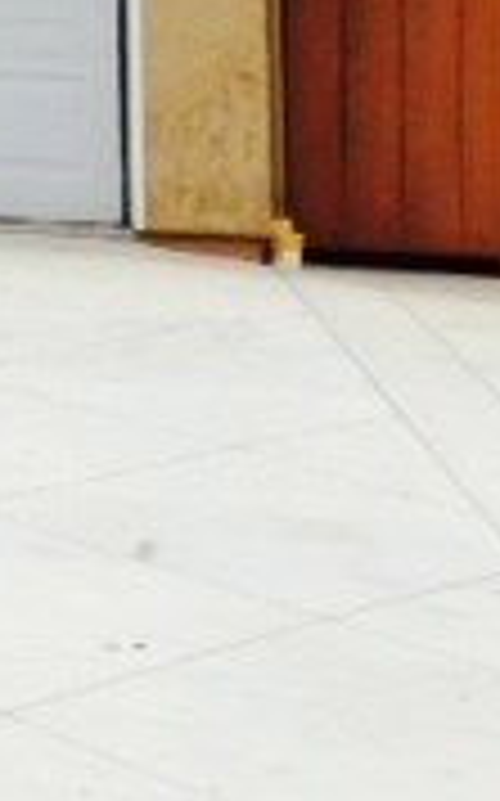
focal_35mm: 126
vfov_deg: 15.9
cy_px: -198
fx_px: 2752
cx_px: -851
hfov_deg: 9.0
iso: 50
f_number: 2.4
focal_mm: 4.12
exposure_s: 1/3012
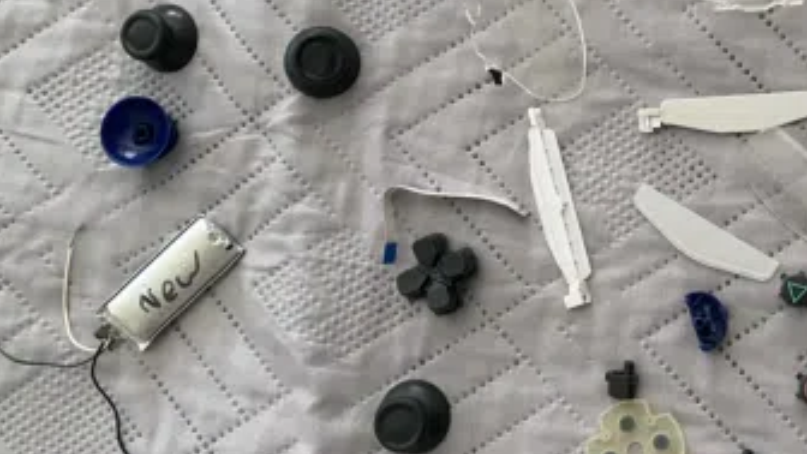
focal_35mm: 54
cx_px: 716
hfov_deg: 36.3
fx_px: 1156
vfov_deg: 22.1
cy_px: 135
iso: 500
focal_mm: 4.25
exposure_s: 1/52
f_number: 1.8
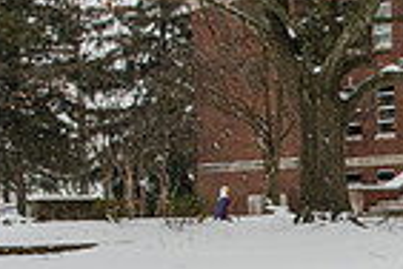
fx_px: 1287
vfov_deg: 11.7
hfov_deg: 15.6
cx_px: 695
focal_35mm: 115
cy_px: 331
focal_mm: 28
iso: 400
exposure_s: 1/200
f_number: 7.1
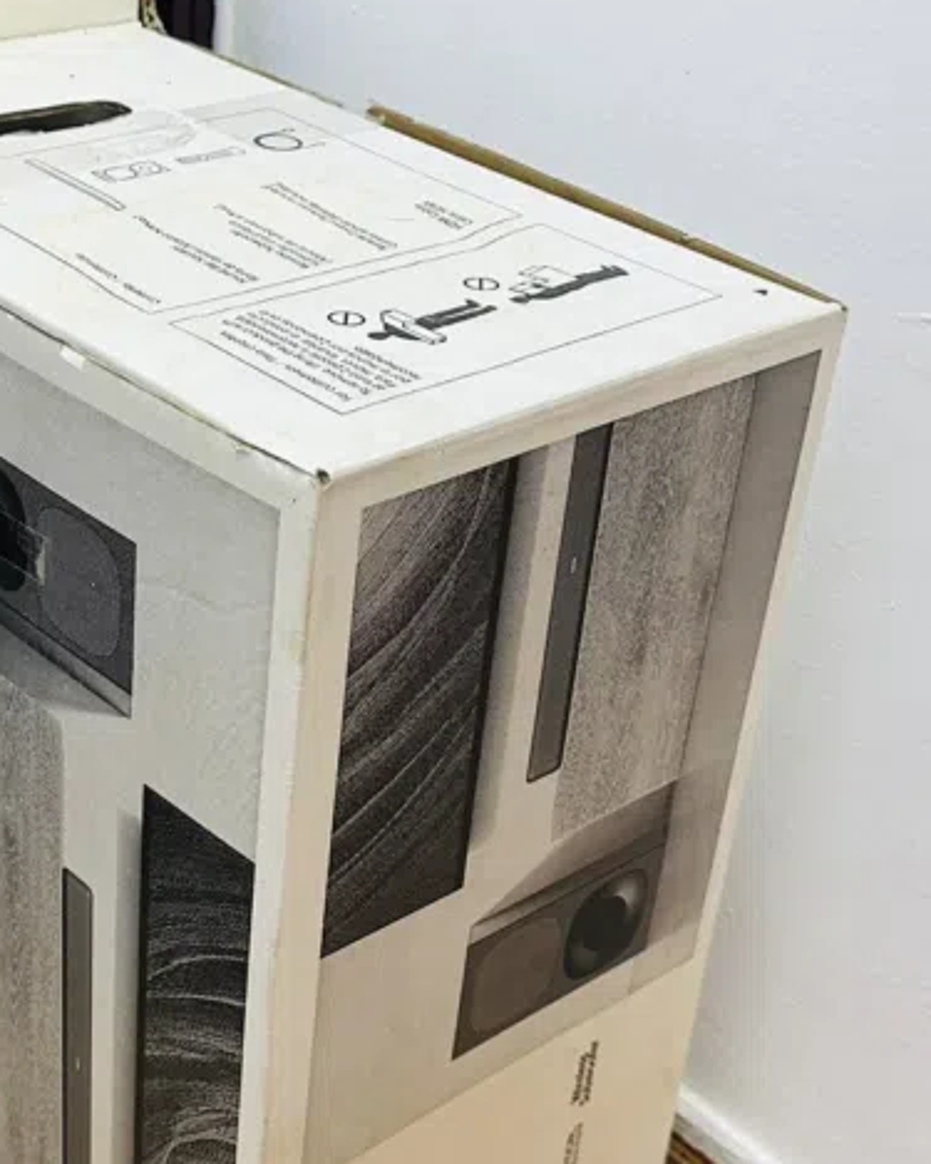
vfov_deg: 55.7
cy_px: 581
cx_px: 256
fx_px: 1103
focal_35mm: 32
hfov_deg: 44.5
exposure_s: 1/100
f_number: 1.78
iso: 200
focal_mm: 6.86
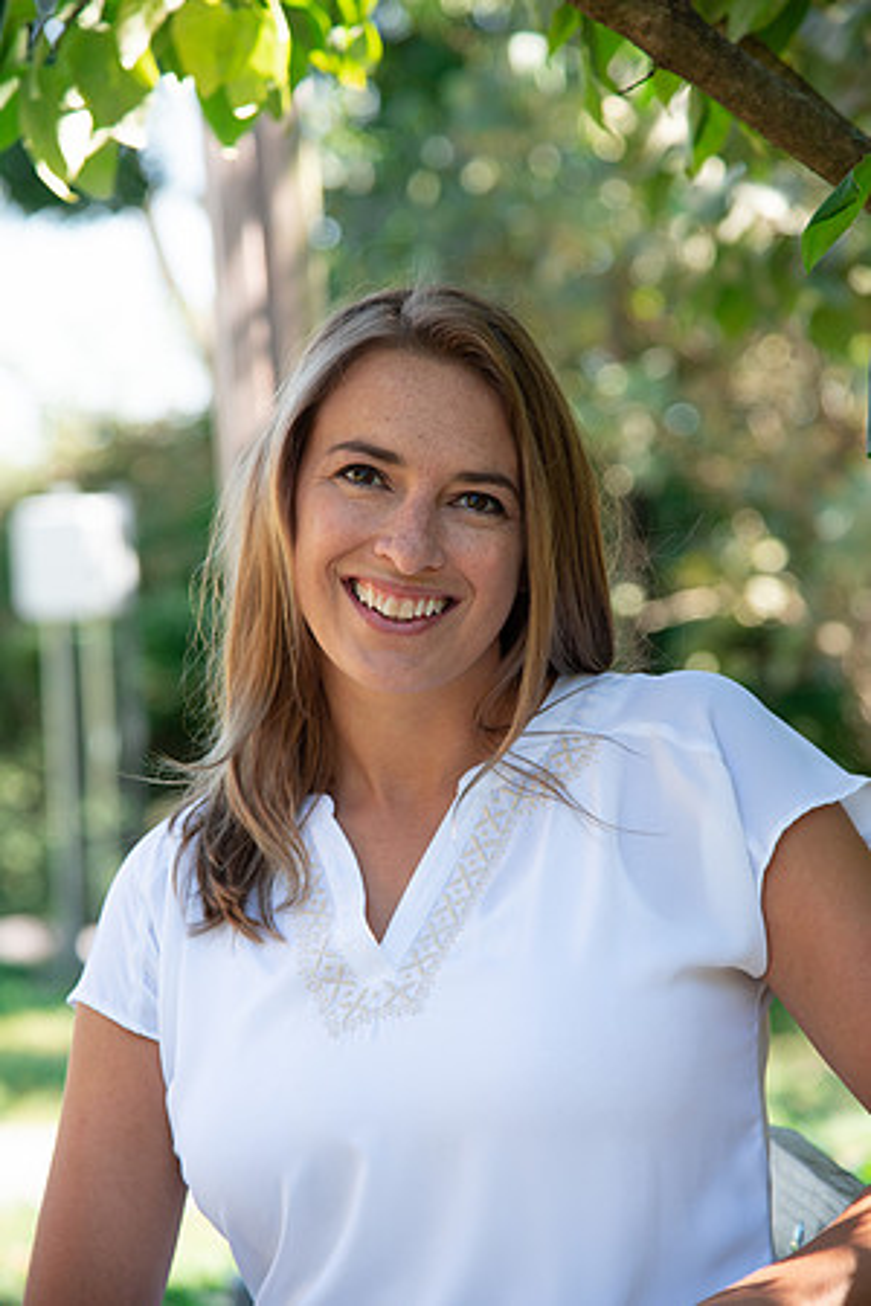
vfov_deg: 17.1
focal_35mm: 120
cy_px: 653
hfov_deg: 11.4
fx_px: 4355
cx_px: 436
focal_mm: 120
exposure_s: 1/320
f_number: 4.5
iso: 400
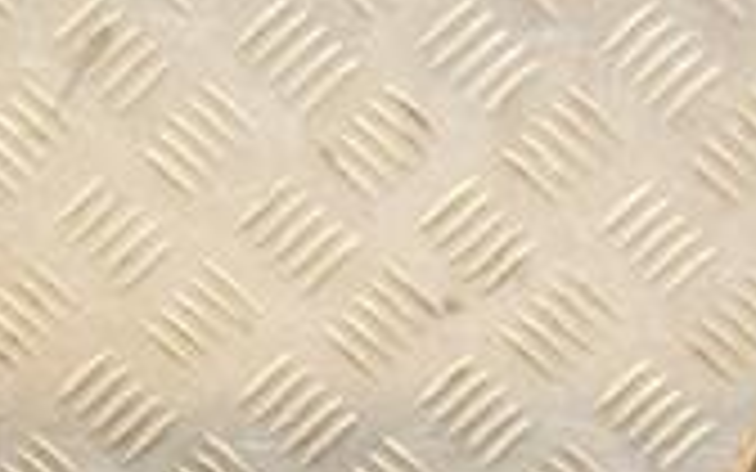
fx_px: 4265
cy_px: 103
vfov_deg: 6.3
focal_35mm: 207
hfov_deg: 10.1
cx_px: 360
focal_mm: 38
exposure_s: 1/160
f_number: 5
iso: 800
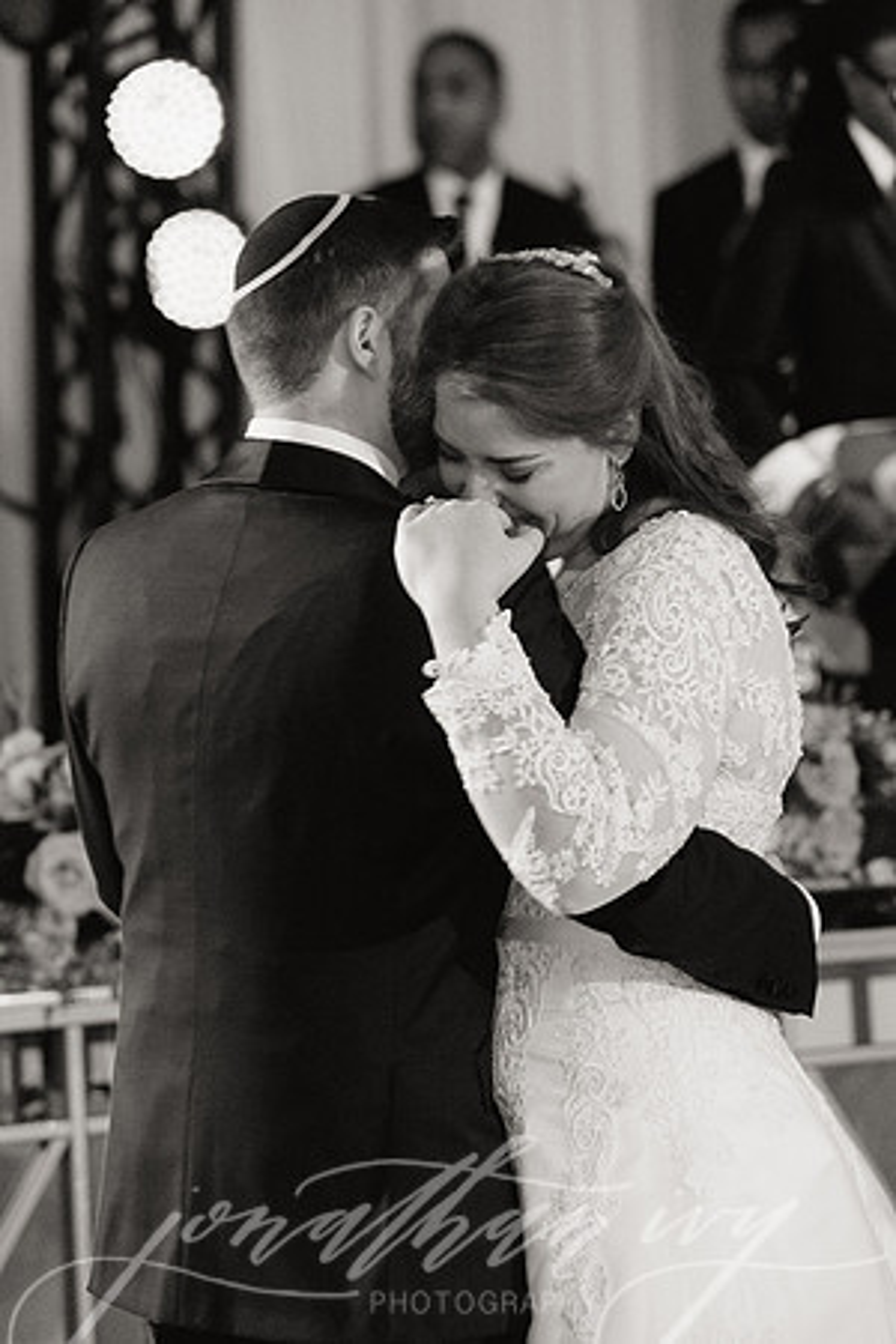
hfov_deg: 7.0
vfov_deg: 10.5
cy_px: 672
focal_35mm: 195
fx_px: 7279
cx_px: 448
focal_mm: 195
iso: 2500
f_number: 3.5
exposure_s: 1/100
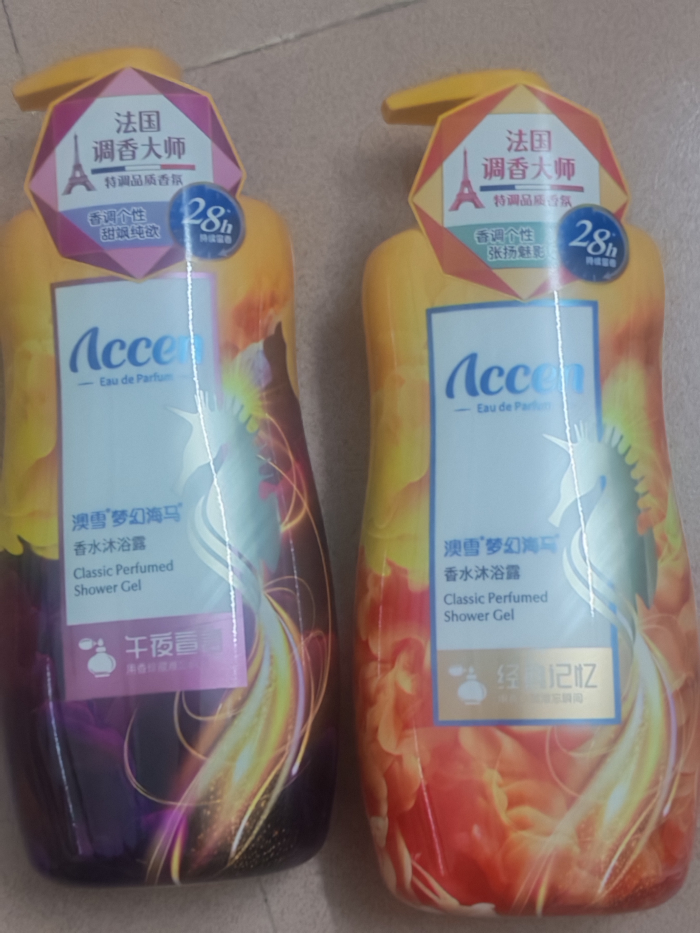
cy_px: 466
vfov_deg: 35.5
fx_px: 1456
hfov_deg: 27.0
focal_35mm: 54
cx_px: 350
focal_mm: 5.52
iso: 640
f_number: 4
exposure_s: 1/25
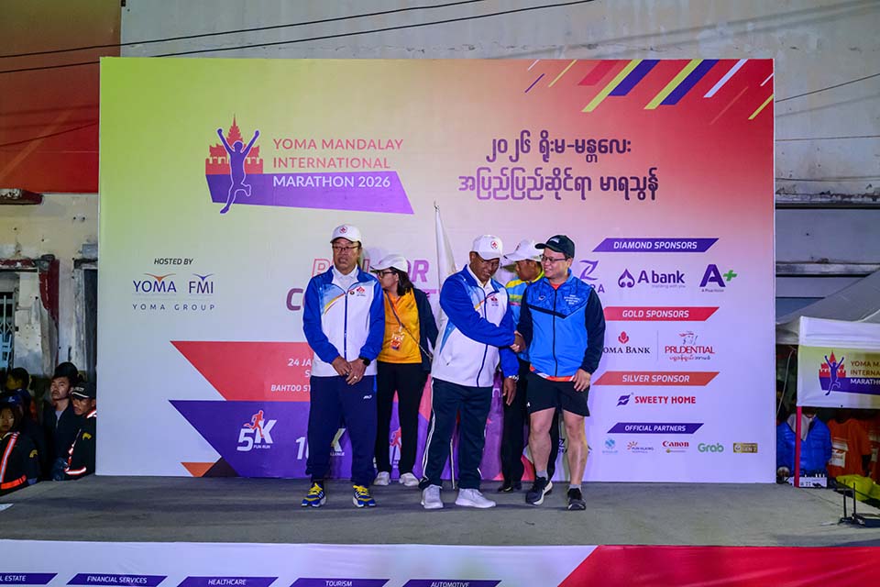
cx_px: 440
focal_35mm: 38
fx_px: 929
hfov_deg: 50.7
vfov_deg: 35.1
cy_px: 294
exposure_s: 1/250
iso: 4500
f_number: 5.6
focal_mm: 38
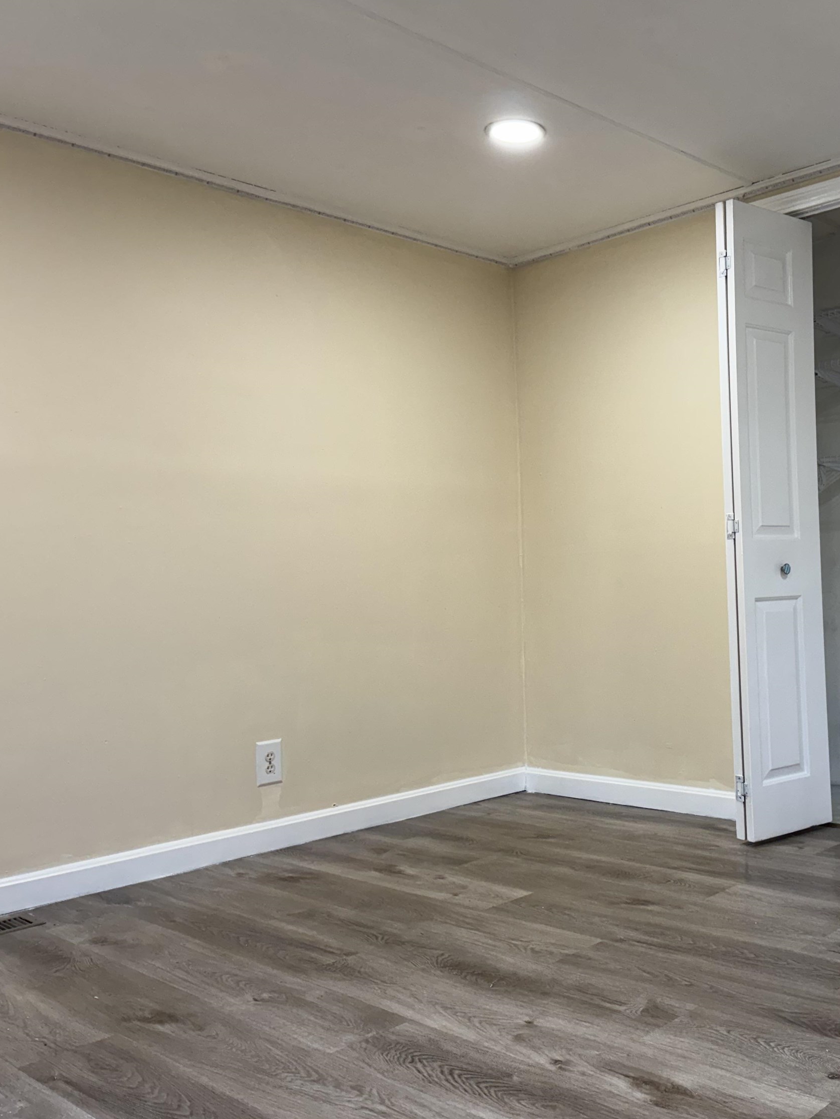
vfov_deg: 55.3
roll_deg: +1.8
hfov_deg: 41.4
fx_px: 1068
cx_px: 654
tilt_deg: +0.3
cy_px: 570
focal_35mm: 33
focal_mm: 6.76
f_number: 1.78
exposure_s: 1/120
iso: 160
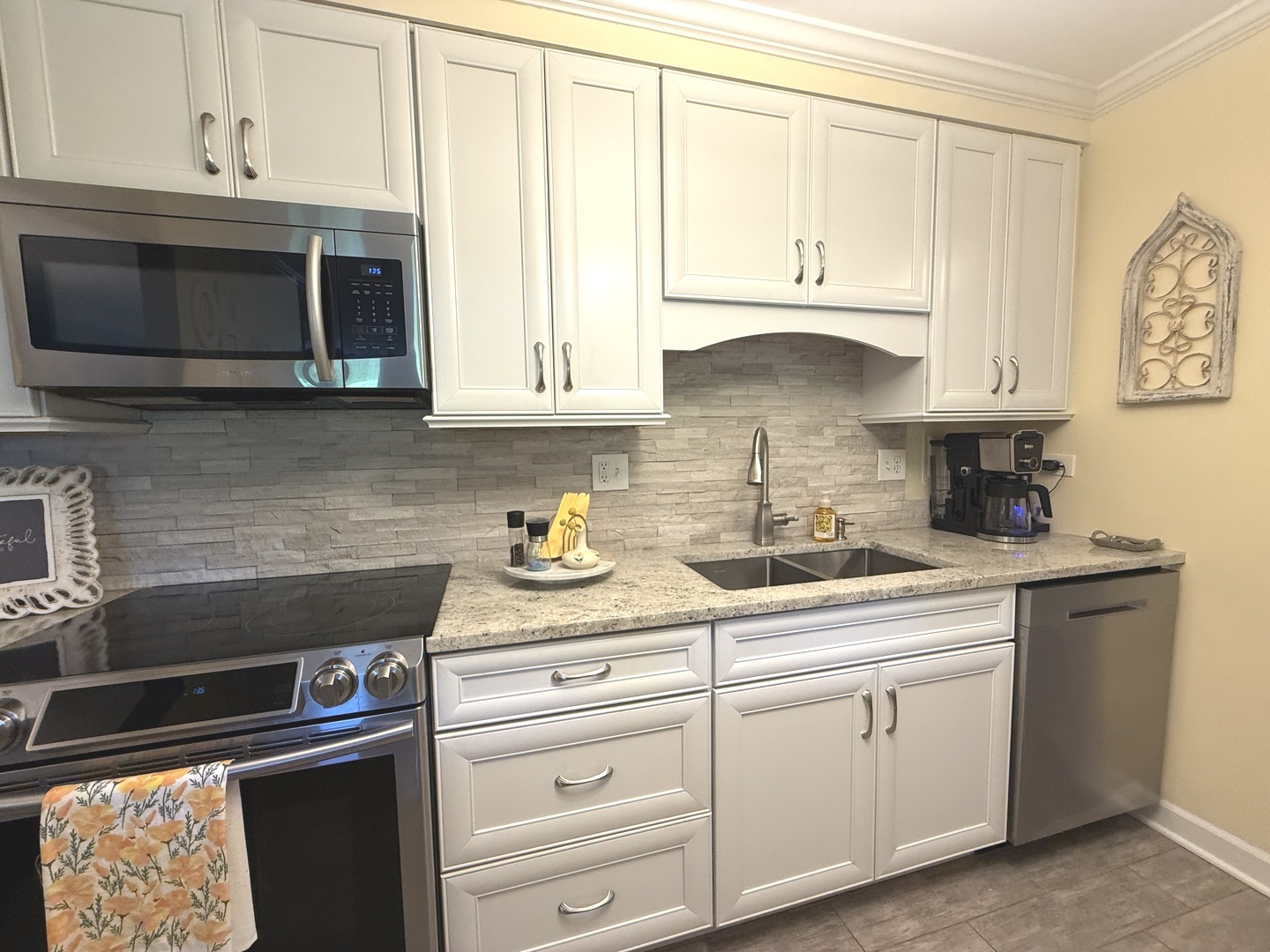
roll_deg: +0.6
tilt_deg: -3.7
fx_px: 514
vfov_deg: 85.7
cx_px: 635
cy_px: 476
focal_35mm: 14
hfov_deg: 102.1
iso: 200
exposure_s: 1/60
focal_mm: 2.22
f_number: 2.2
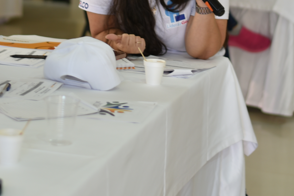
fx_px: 1250
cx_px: 143
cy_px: -23
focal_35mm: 153
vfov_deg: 8.9
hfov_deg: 13.4
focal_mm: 50
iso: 100
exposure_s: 1/25
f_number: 1.8
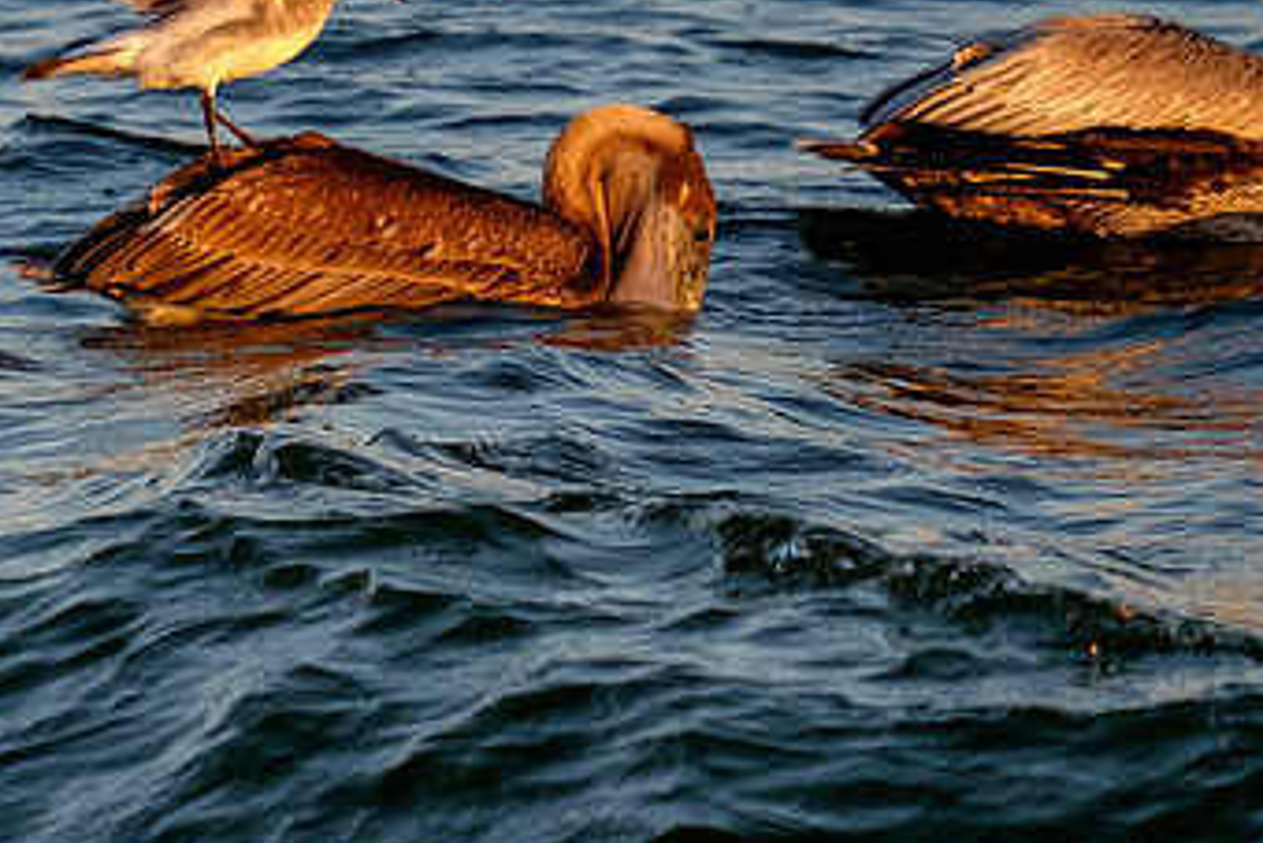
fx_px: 27481
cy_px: 79
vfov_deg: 1.8
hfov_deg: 2.6
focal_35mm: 783
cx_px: 587
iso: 800
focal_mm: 200
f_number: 5.6
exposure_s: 1/1000
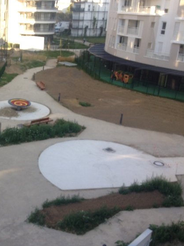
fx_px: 333
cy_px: 123
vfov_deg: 40.4
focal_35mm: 47
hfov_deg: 29.7
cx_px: 21
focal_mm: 4.28
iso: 64
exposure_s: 1/292
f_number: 2.4
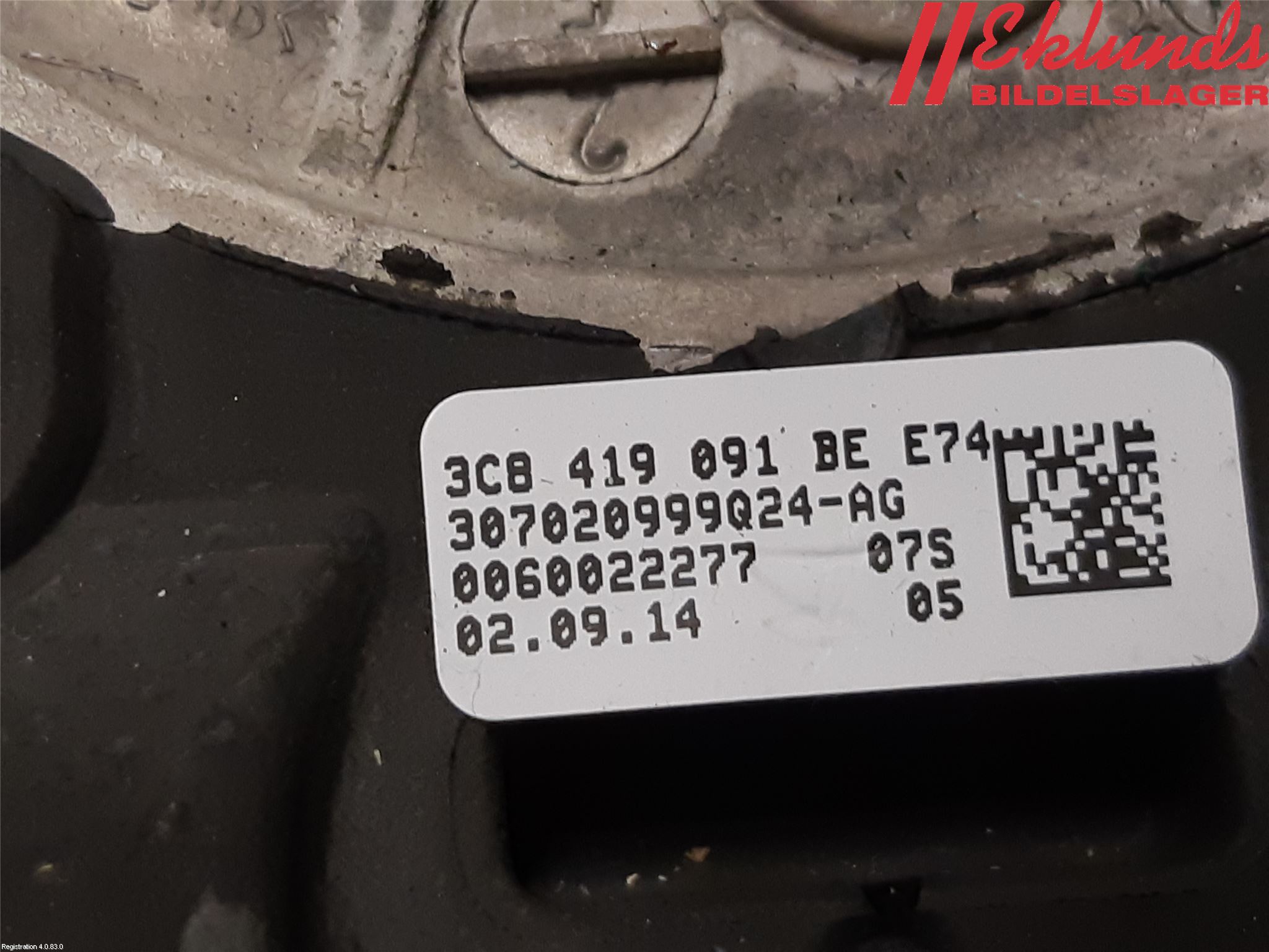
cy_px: 476
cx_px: 634
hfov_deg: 67.3
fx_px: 953
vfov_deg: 53.1
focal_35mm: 26
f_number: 1.7
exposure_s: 1/50
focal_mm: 3.93
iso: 200
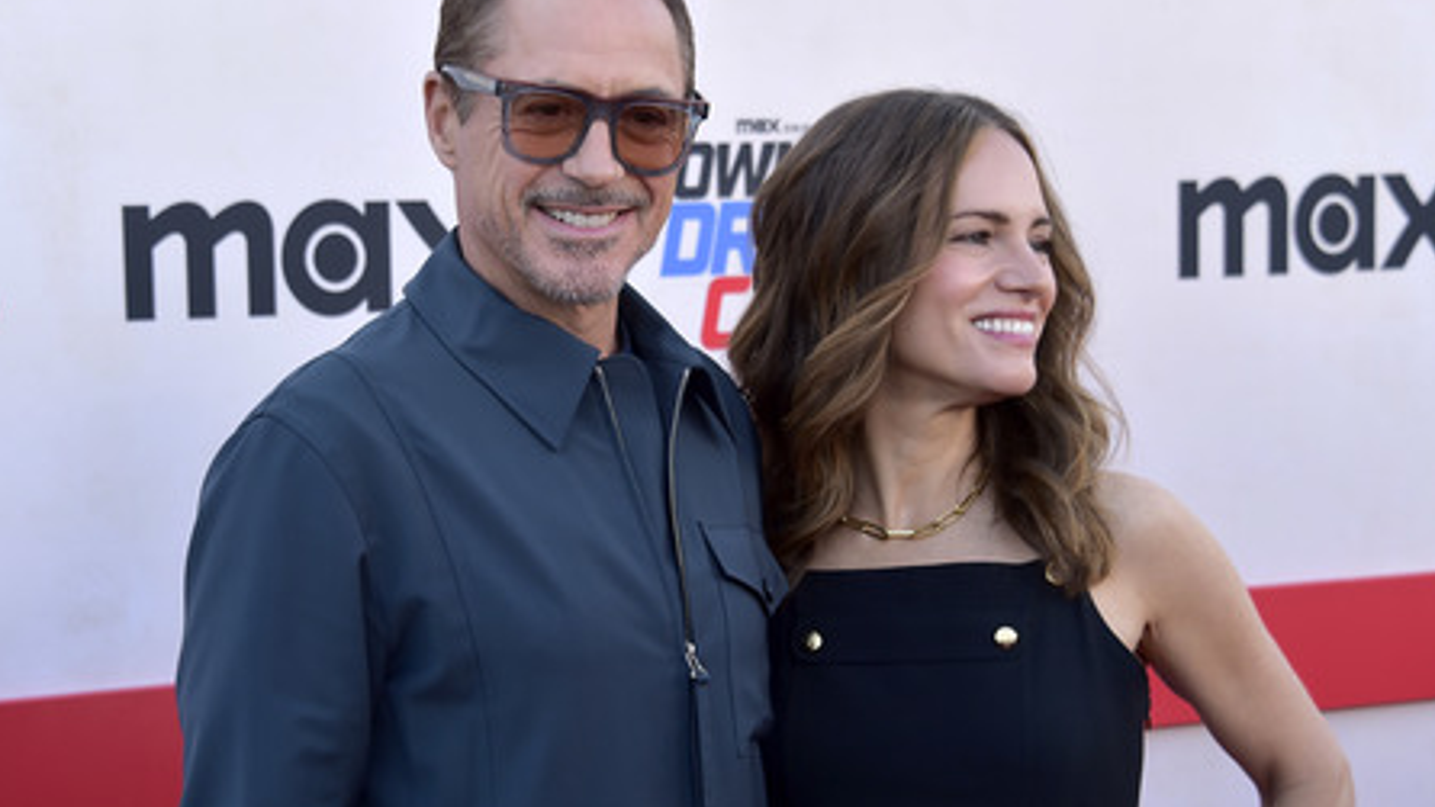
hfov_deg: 28.6
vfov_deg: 16.3
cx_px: 714
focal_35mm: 74
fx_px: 2816
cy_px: 354
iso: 200
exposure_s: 1/250
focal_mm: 70
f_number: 6.3
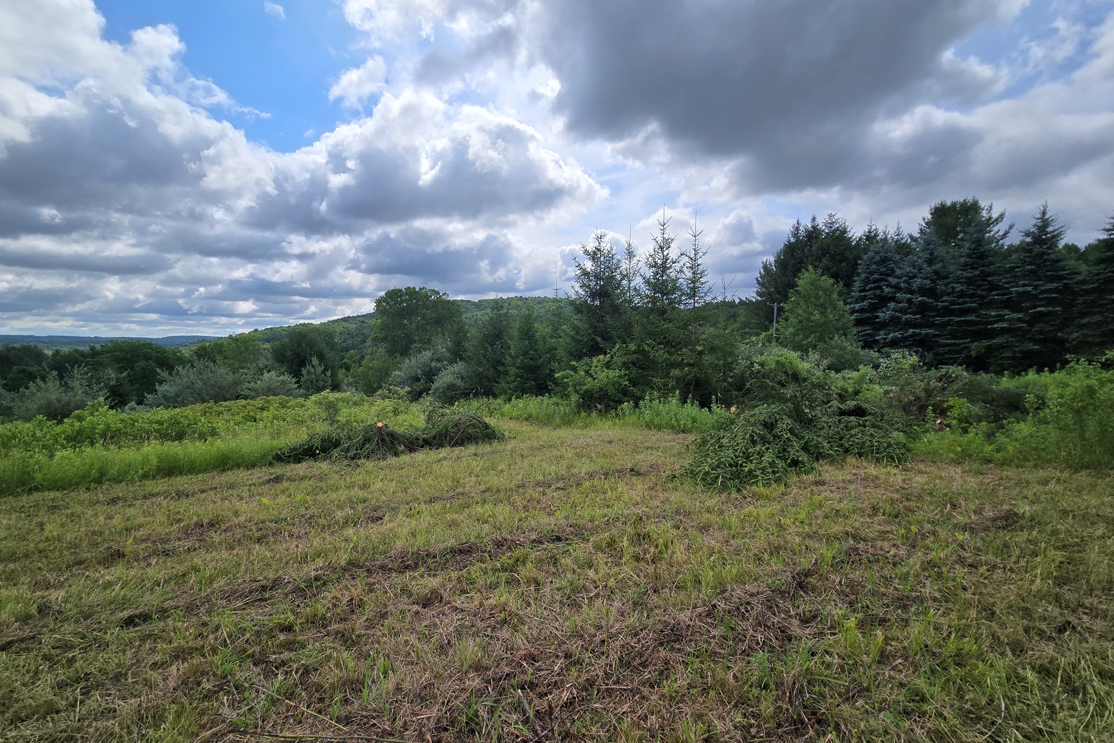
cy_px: 396
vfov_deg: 81.1
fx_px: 433
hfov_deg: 104.2
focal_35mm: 14
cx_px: 543
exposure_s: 1/3493
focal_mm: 2.2
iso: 50
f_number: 2.2
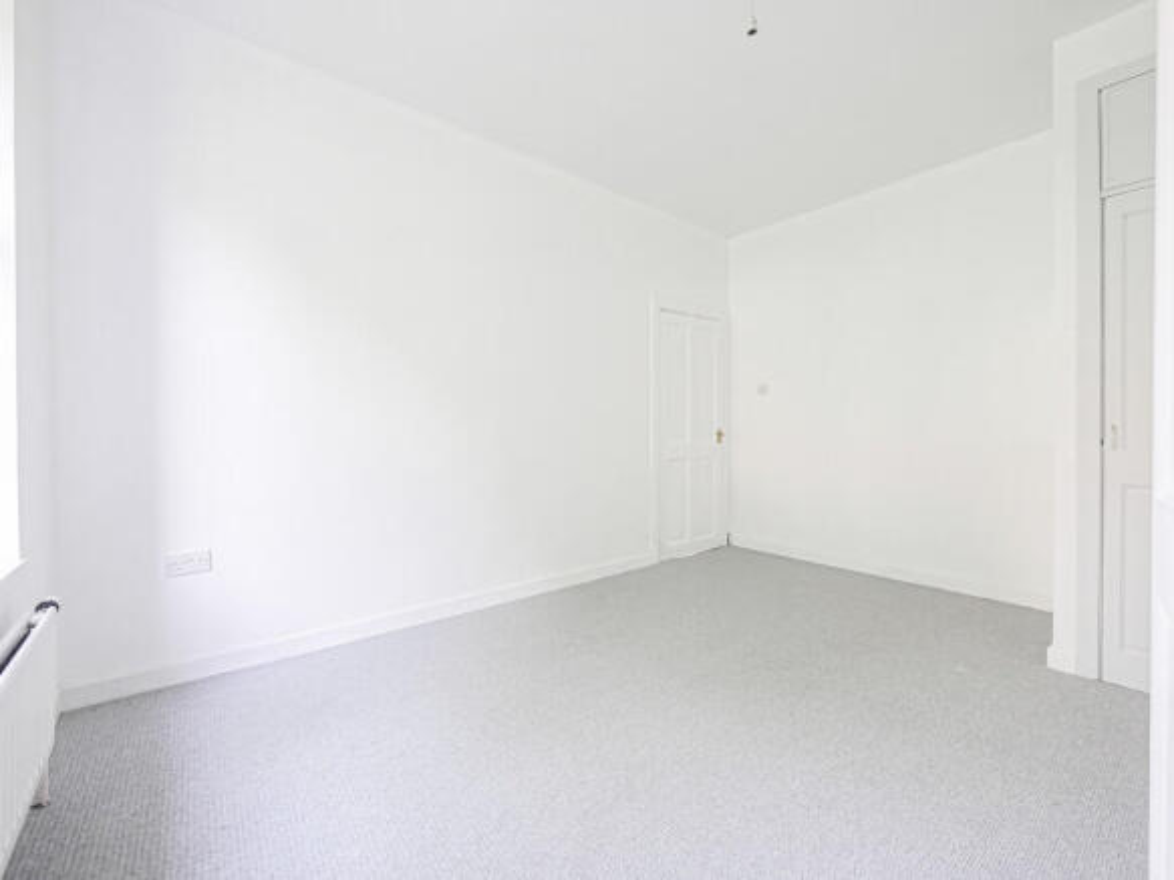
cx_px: 587
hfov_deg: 102.1
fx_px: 475
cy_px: 440
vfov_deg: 85.7
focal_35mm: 14
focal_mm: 7
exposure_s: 1/60
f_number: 4
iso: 1250
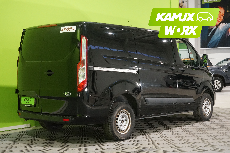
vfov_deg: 23.4
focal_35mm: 58
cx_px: 115
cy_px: 76
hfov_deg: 34.5
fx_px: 371
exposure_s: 1/15
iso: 6400
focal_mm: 58
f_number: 20
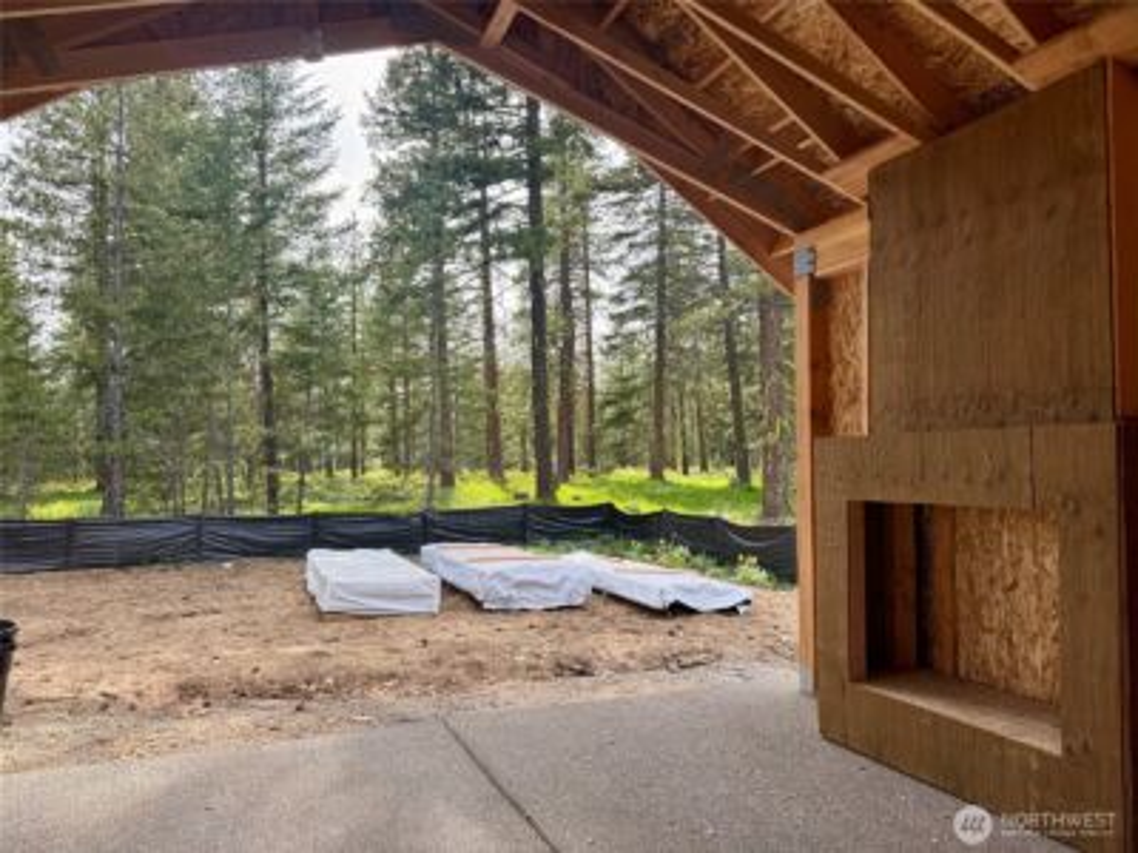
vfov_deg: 56.8
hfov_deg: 71.6
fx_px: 789
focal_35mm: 24
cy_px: 426
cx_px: 569
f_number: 1.78
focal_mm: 6.76
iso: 100
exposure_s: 1/1018
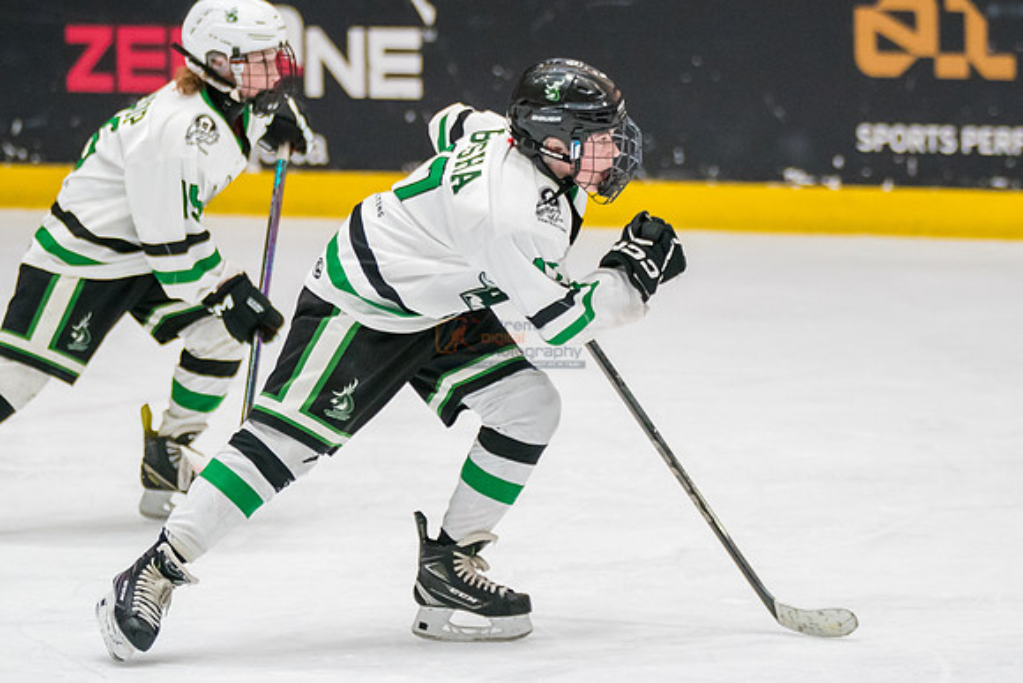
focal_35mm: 312
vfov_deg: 4.4
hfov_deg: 6.6
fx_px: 8867
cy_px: 230
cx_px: 512
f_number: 3.2
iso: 3200
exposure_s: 1/1000
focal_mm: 157
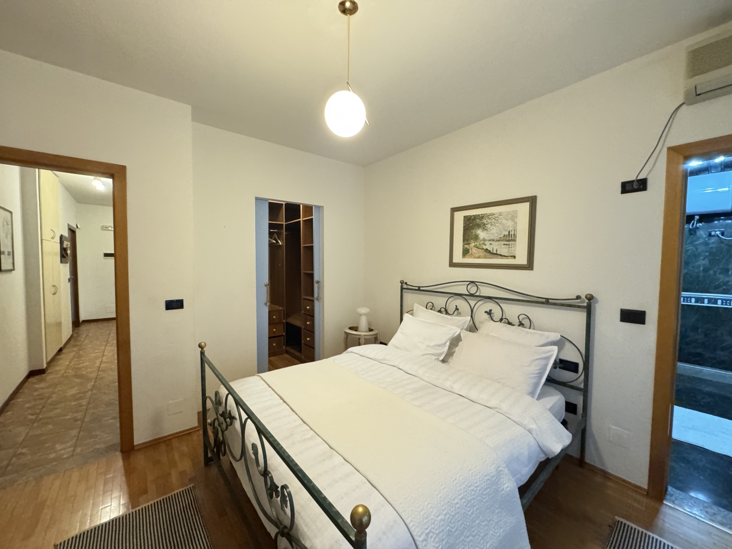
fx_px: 296
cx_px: 366
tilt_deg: -3.2
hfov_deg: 102.1
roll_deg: -0.5
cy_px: 274
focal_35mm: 14
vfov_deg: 85.7
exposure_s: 1/50
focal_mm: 2.22
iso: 1000
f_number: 2.2
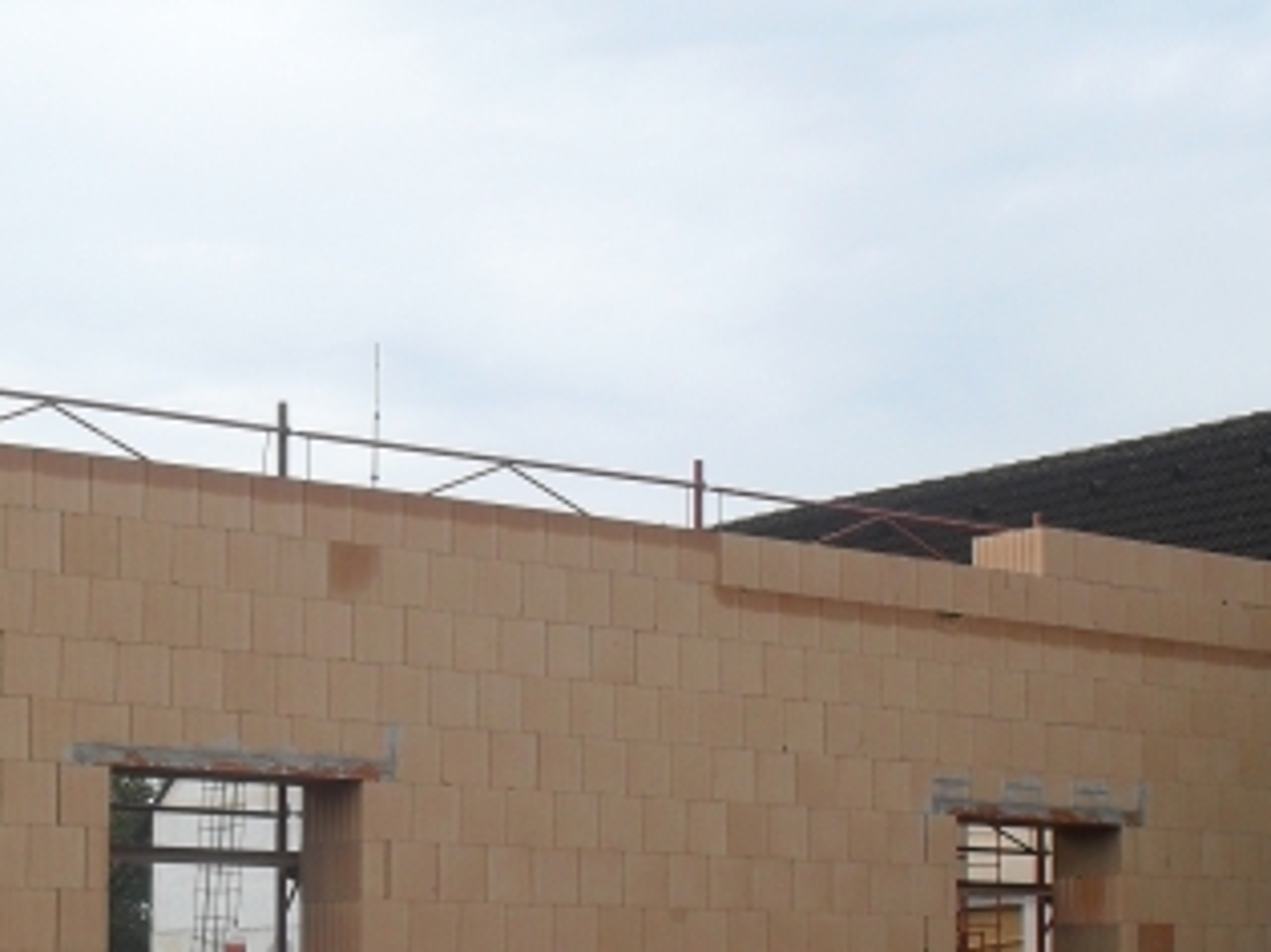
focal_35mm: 74
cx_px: 440
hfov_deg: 26.2
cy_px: 879
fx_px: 2716
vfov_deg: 19.5
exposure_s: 1/125
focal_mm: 6.3
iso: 100
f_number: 8.4
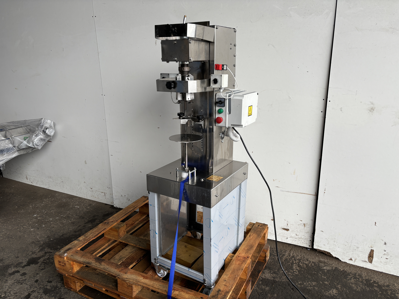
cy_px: 150
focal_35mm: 26
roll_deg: +1.0
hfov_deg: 67.3
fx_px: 300
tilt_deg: -15.7
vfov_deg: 53.1
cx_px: 200
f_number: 1.6
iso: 50
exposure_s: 1/121
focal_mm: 5.96
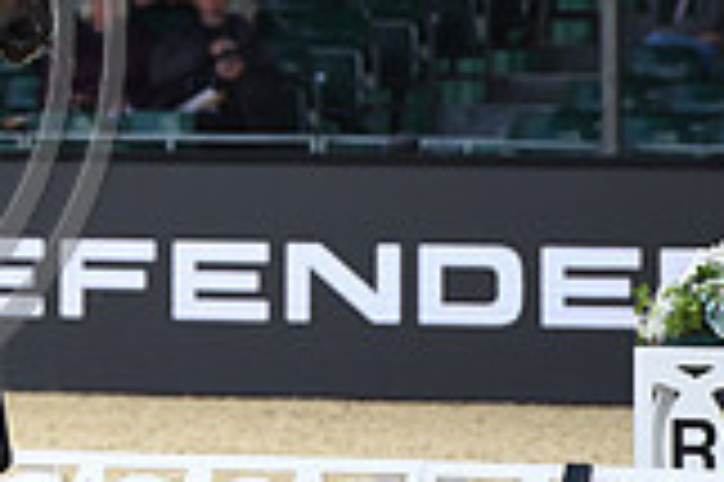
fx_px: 14485
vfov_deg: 1.9
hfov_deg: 2.9
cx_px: -387
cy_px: -36
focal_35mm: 721
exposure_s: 1/1250
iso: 500
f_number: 4.5
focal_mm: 200
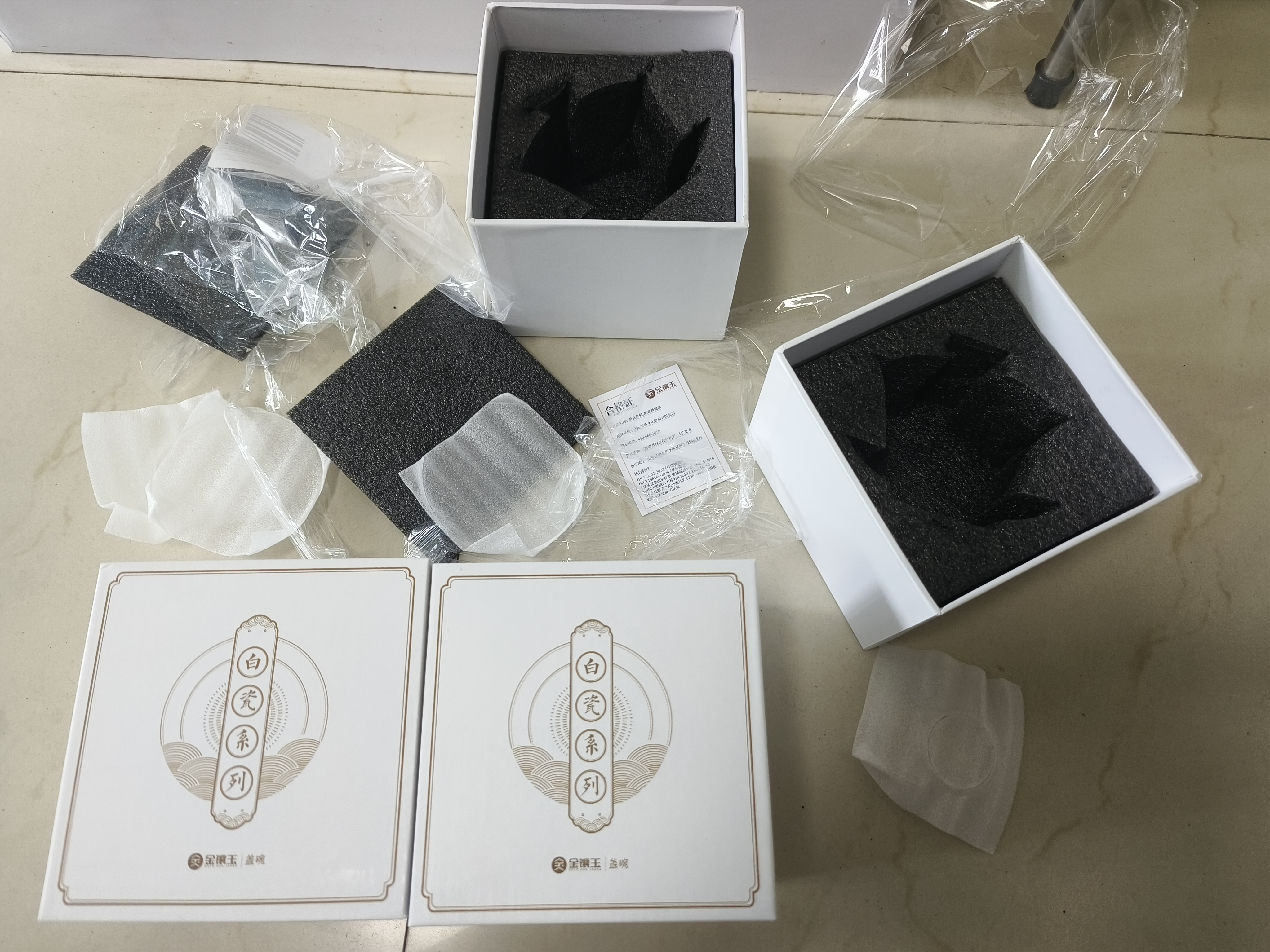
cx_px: 635
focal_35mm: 23
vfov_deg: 58.9
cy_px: 476
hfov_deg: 73.9
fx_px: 844
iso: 854
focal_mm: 5.5
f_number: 1.75
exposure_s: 1/100
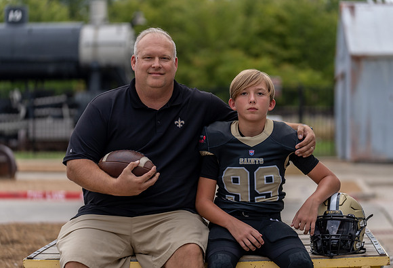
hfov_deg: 16.4
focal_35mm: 124
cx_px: 205
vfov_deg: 11.2
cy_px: 132
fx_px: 1368
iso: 250
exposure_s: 1/320
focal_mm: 118
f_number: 2.8
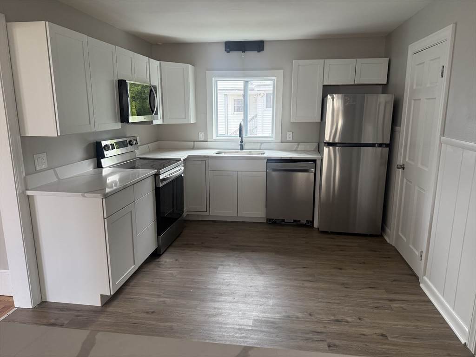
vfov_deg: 56.8
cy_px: 178
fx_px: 330
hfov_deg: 71.6
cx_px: 238
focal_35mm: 24
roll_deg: +0.0
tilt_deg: -11.3
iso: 200
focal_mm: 6.76
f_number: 1.78
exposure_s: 1/194
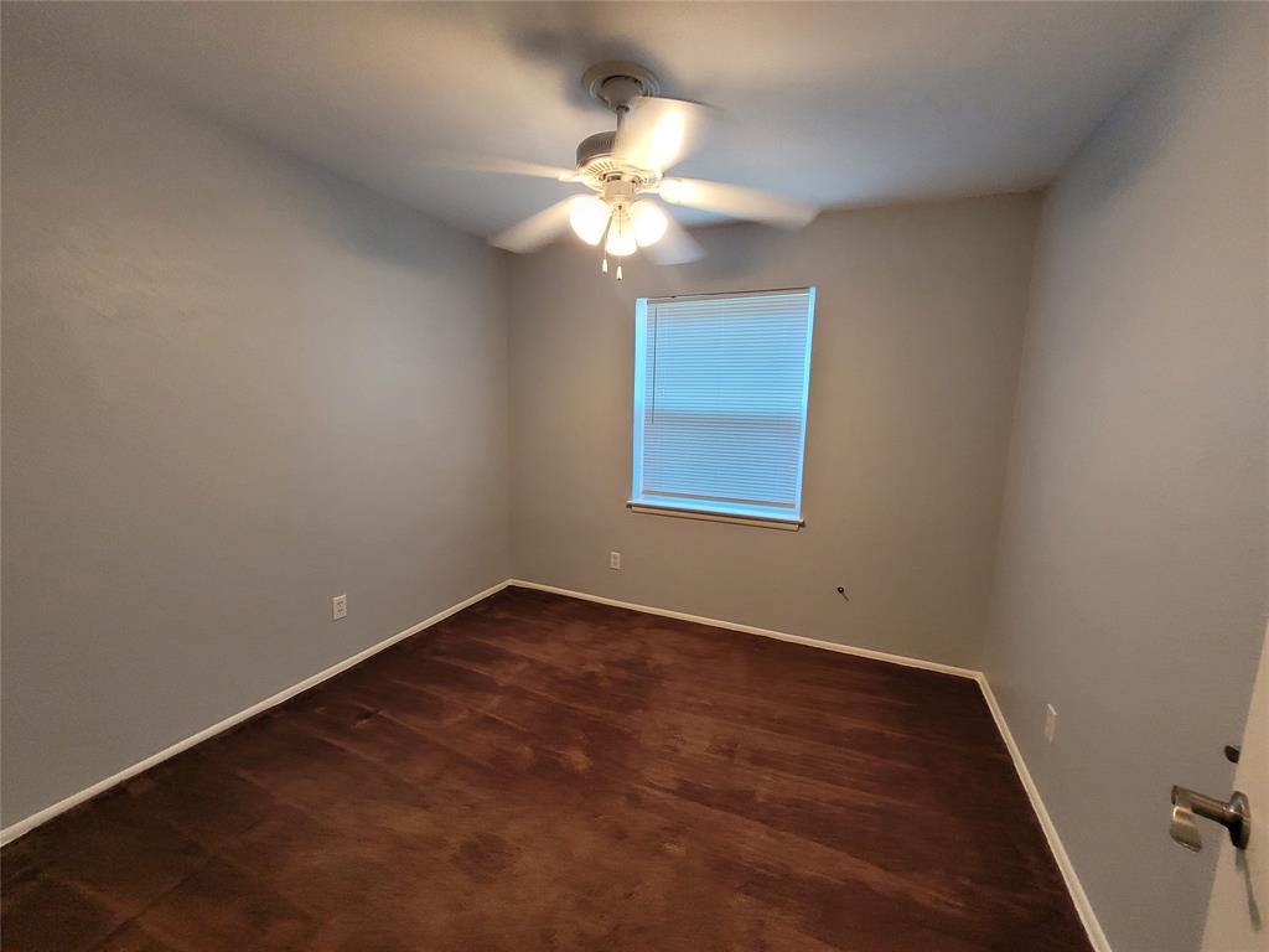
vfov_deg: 89.9
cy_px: 476
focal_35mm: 13
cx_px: 634
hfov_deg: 106.2
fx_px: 477
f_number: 2.2
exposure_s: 1/60
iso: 200
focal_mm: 1.74
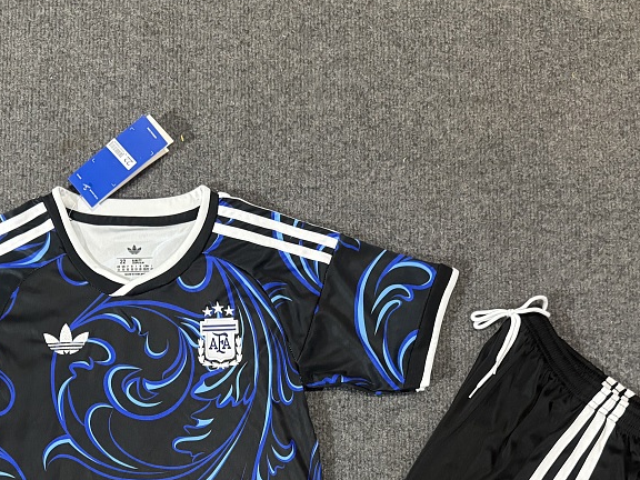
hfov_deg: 41.9
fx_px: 832
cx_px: 268
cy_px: 416
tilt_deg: -86.4
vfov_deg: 31.0
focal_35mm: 45
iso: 640
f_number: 1.78
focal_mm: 6.76
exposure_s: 1/50
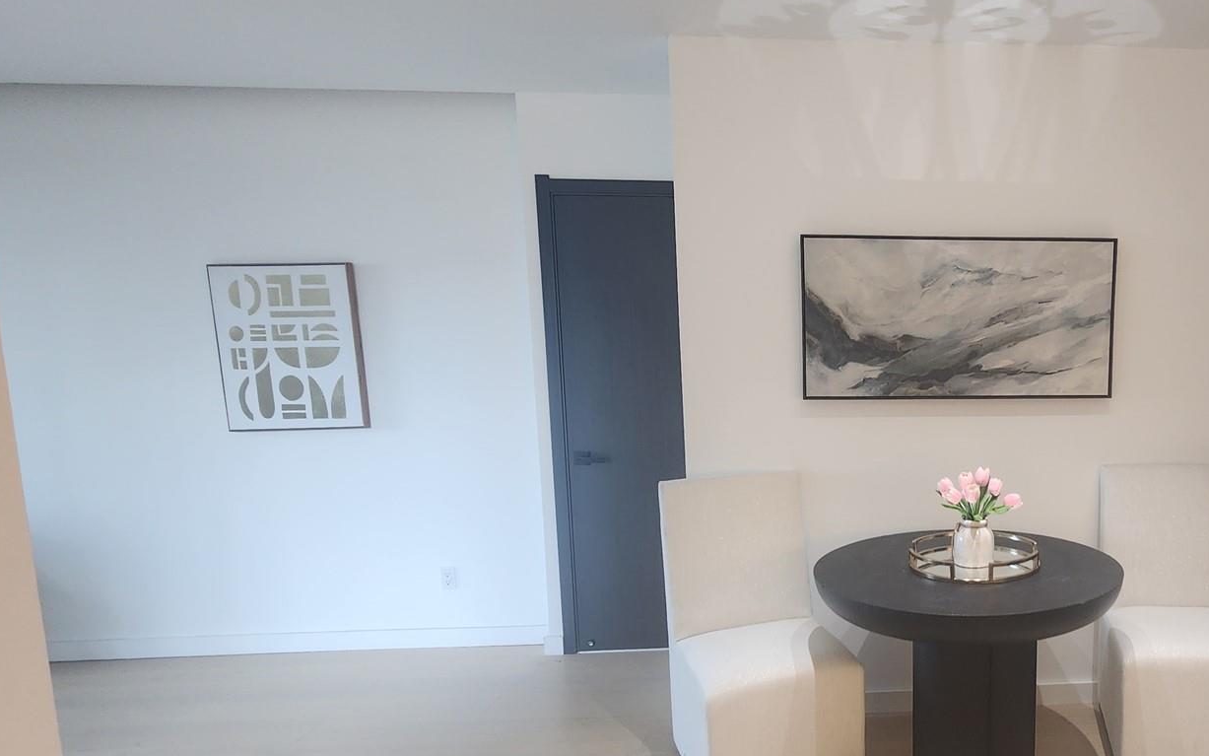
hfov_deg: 71.4
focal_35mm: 23
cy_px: 442
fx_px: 758
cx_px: 920
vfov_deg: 52.7
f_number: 2.2
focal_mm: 2.2
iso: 160
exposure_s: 1/60
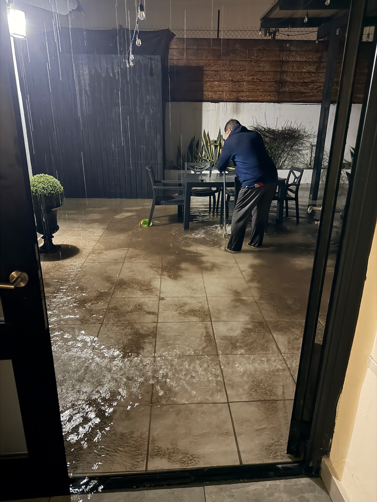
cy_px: 251
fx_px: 349
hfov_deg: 56.8
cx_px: 188
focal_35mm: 24
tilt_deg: -20.0
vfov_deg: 71.6
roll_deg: -1.0
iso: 1600
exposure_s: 1/20
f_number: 1.78
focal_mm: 6.76
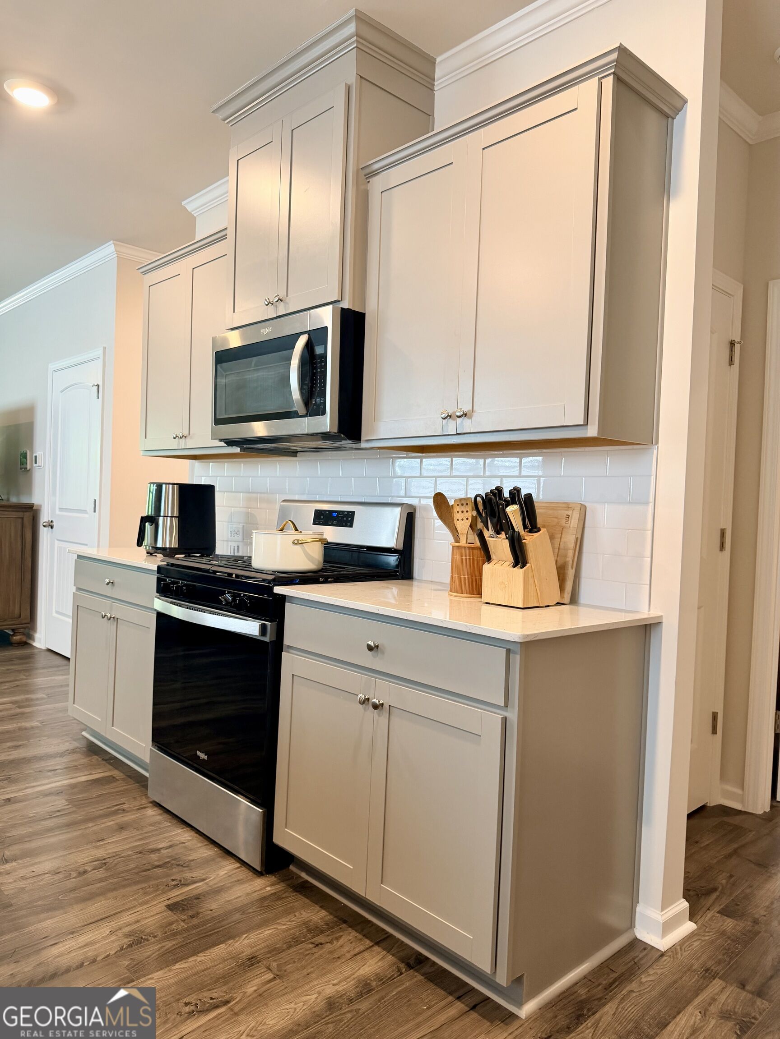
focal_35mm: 24
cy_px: 520
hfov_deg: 56.8
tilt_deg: -1.6
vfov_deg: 71.6
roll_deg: -2.7
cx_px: 390
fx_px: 721
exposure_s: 1/60
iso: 200
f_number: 1.78
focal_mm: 6.76
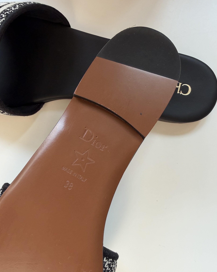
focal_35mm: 26
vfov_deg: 65.9
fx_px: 209
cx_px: 108
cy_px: 146
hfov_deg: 54.9
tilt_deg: -83.9
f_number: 2.2
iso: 160
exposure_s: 1/121
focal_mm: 2.22
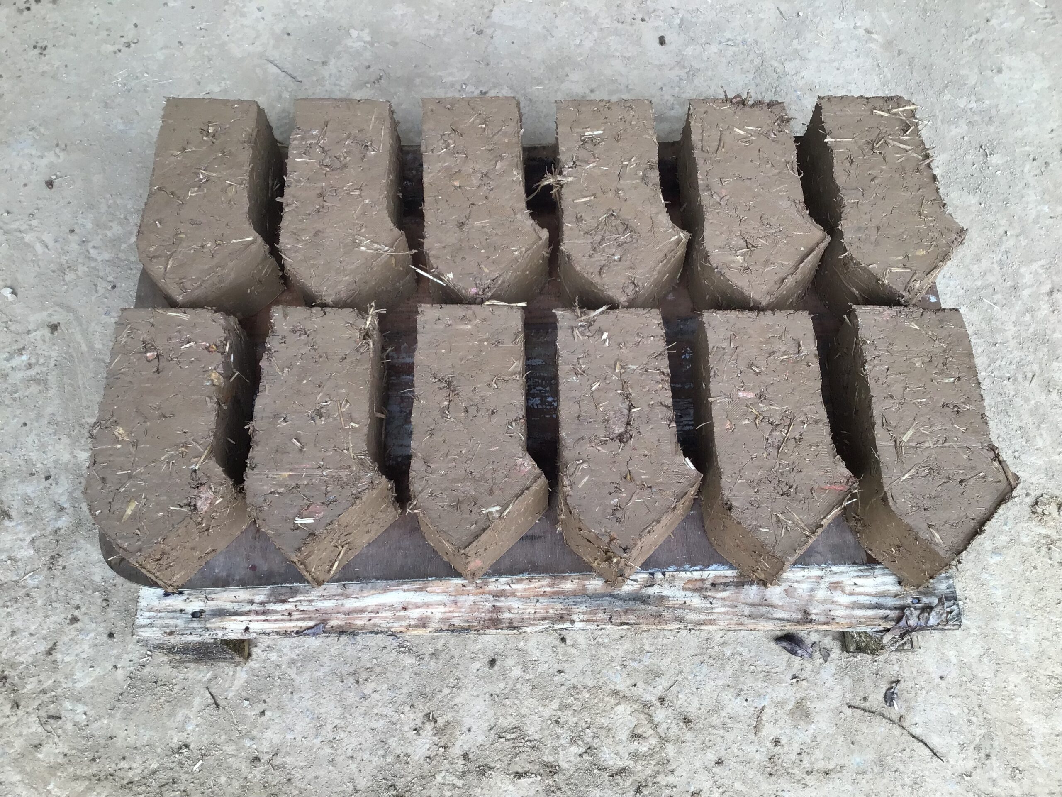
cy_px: 398
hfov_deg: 58.4
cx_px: 531
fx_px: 951
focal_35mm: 31
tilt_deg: -63.7
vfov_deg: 45.4
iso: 40
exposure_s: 1/100
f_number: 2.4
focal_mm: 3.3
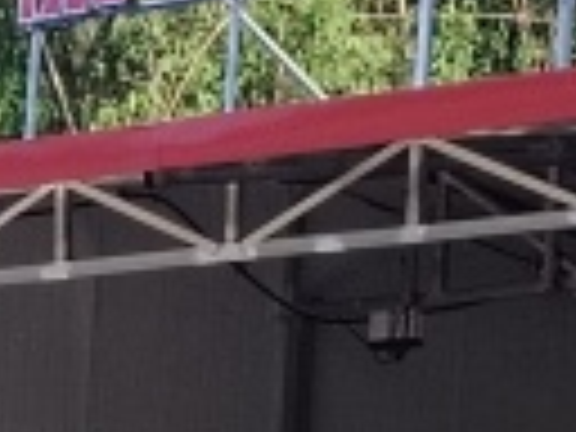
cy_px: 297
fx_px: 6440
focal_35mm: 387
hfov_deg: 5.1
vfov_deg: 3.8
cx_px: -356
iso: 100
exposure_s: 1/847
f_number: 1.8
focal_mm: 4.25
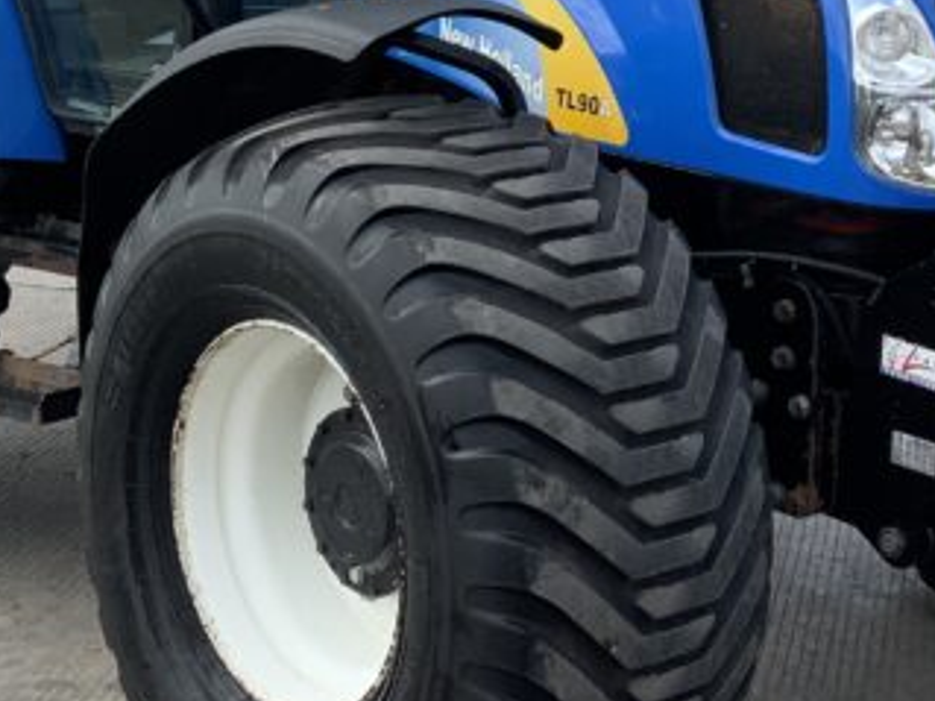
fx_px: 2511
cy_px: 59
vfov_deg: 15.7
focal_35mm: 93
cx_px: 642
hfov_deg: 21.0
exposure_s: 1/912
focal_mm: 3
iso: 16
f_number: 1.8
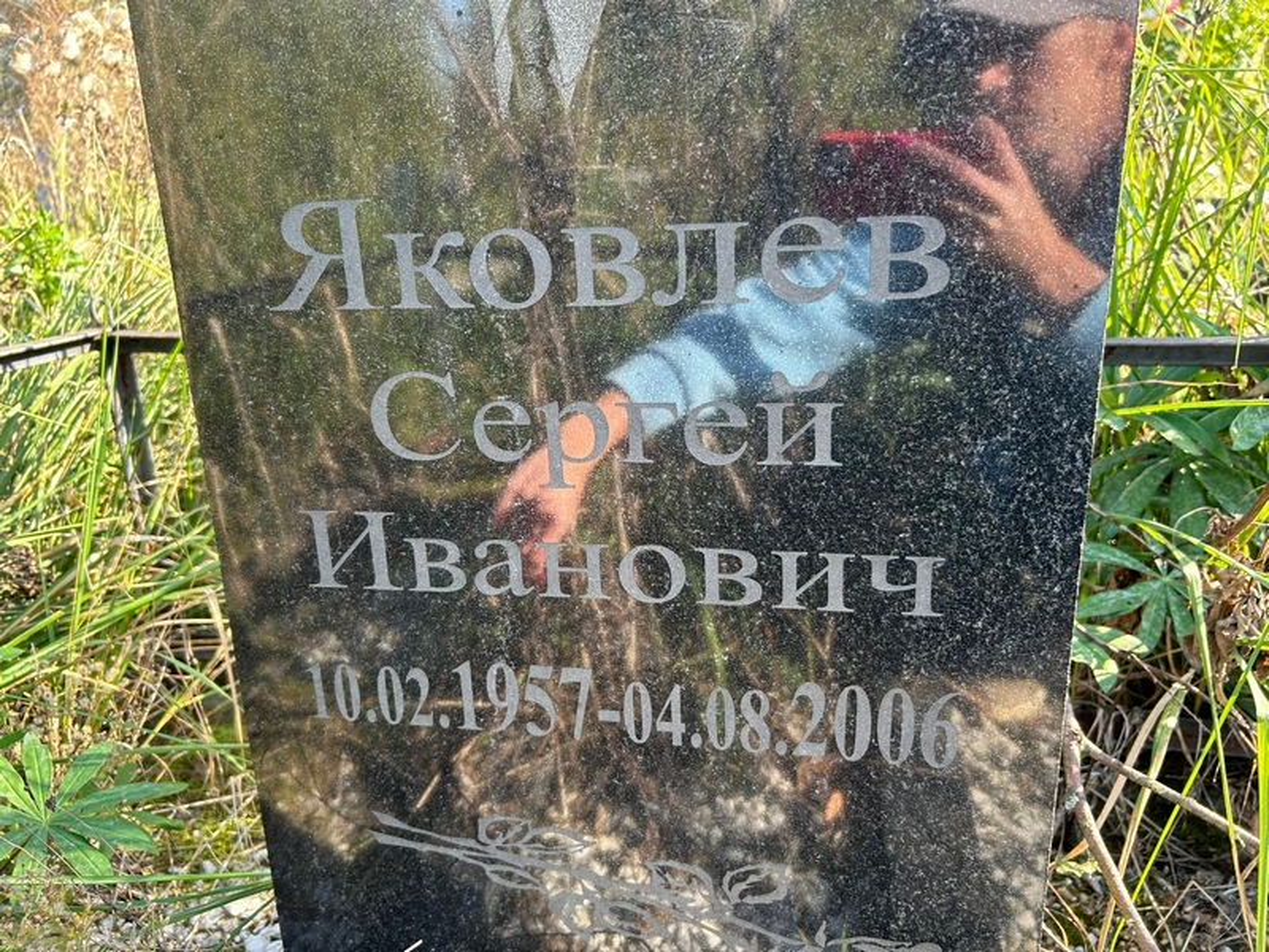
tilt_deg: -15.7
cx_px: 634
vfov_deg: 53.1
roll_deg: +2.2
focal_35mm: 26
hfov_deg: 67.3
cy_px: 476
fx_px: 953
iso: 50
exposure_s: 1/185
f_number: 1.5
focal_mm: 5.7
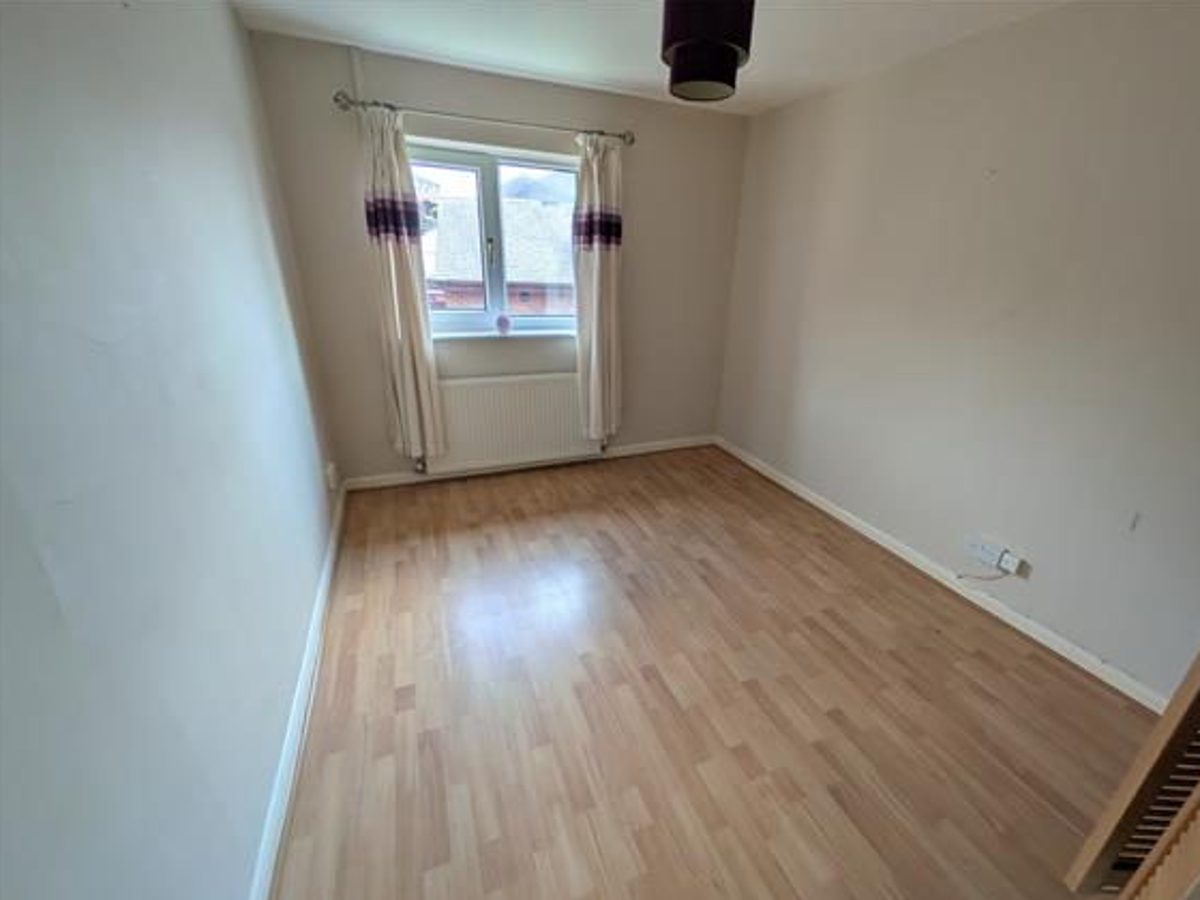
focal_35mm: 15
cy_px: 478
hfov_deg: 98.1
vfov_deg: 81.7
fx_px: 520
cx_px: 630
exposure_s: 1/190
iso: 52
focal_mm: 1.85
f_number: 2.2
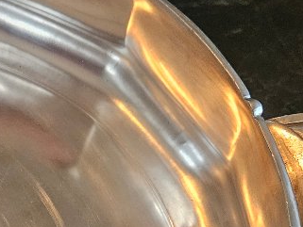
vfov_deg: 16.5
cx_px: -43
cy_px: 264
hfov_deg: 21.4
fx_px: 753
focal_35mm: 86
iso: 800
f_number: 1.8
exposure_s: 1/100
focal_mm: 5.4
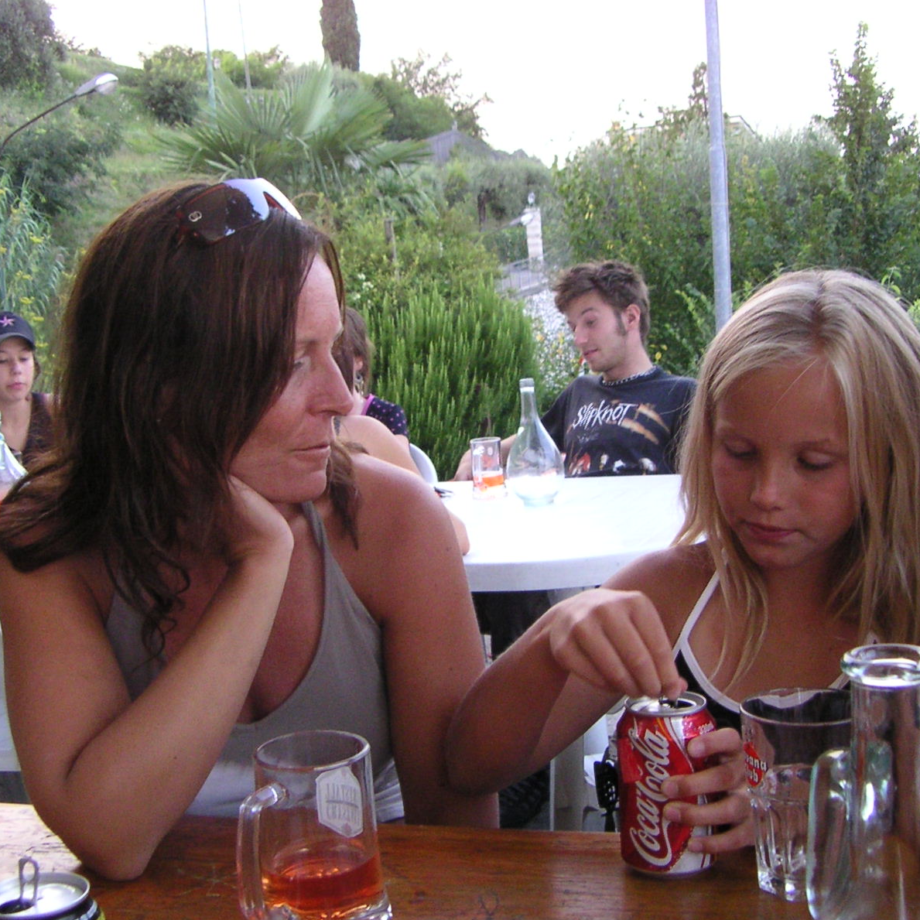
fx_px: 1323
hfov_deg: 38.3
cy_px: 463
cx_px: 429
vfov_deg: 38.3
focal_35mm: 44
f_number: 2.8
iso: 160
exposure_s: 1/45
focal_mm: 4.8
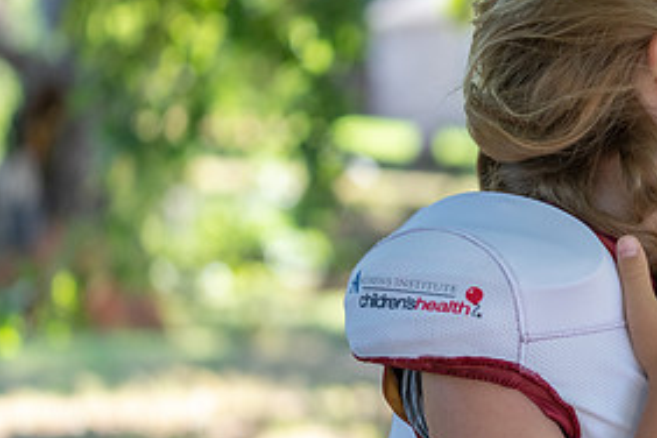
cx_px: 657
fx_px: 2628
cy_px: 211
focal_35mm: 144
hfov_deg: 14.0
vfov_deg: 9.5
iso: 800
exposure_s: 1/1250
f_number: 2.8
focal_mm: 70
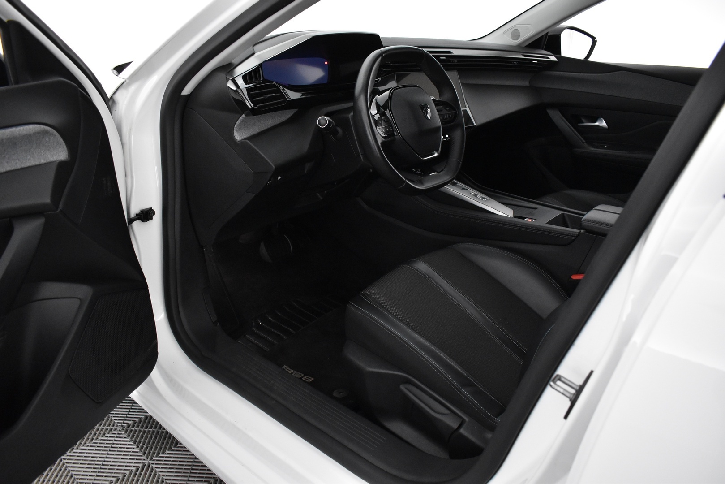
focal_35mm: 27
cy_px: 242
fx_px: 544
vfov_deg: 47.9
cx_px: 362
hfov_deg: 67.4
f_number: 4
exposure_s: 1/60
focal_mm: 18
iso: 3200
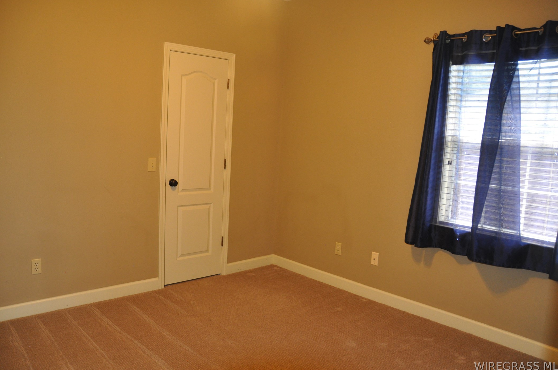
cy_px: 183
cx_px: 279
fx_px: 433
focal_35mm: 28
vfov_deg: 46.3
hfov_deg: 65.5
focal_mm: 18
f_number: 3.5
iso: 800
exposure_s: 1/60
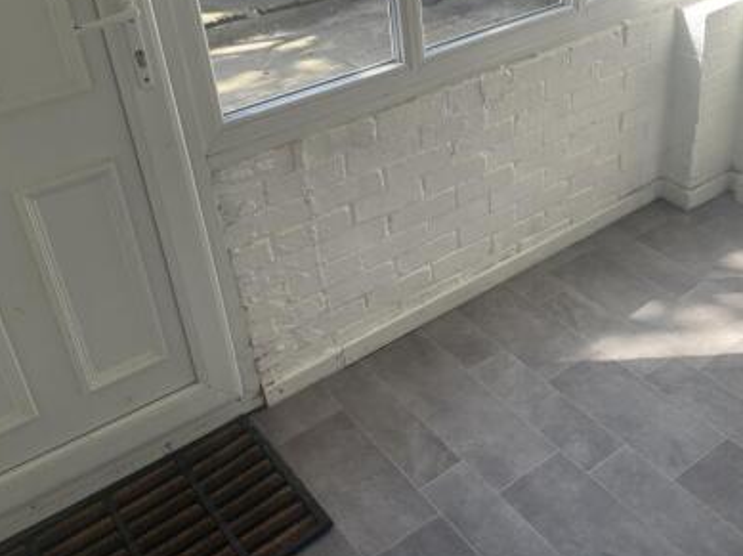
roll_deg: +5.1
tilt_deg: -30.6
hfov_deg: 47.7
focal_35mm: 39
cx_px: 429
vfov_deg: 36.5
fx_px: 836
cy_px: 205
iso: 32
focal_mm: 4.2
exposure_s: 1/175
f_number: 1.6
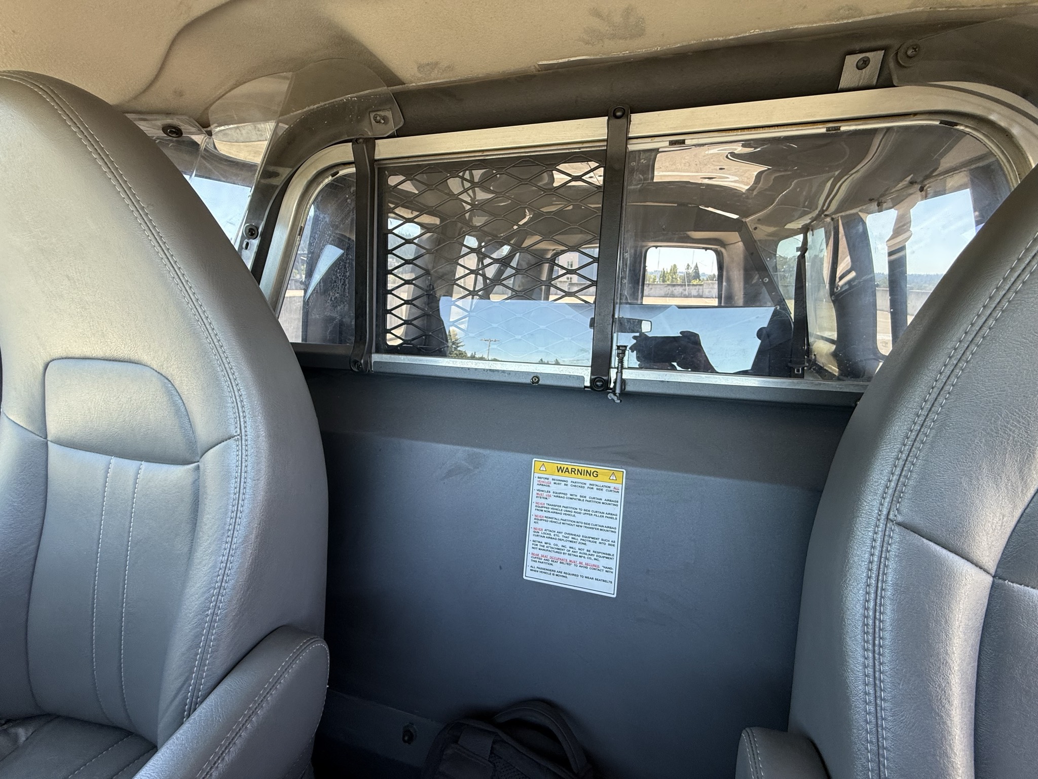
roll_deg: -0.6
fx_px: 420
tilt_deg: -14.4
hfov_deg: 102.1
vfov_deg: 85.7
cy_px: 390
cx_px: 519
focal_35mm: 14
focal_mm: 2.22
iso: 100
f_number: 2.2
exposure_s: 1/99
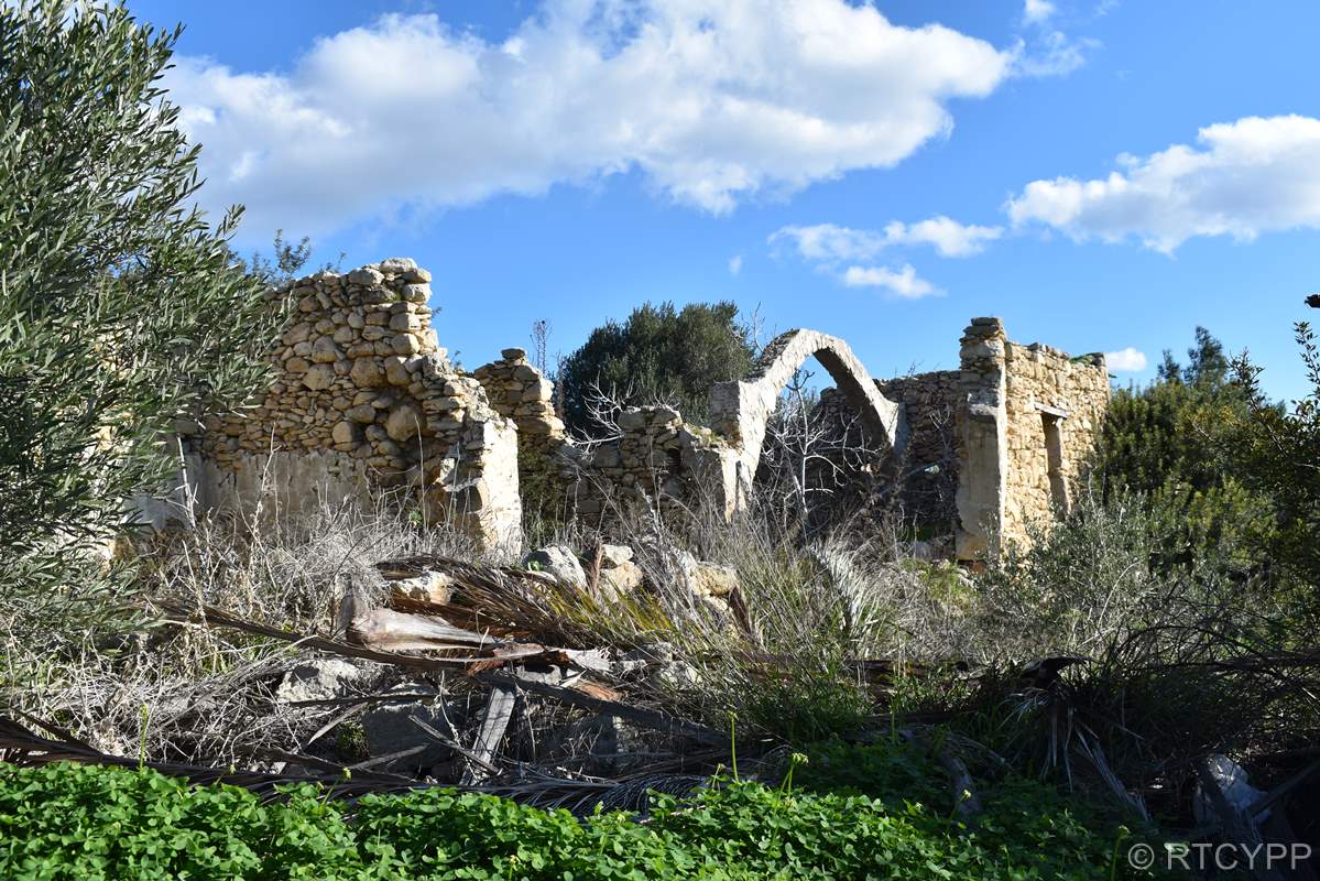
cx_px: 660
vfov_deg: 34.2
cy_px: 440
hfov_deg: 49.5
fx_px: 1430
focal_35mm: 39
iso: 100
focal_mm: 26
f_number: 8
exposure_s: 1/250
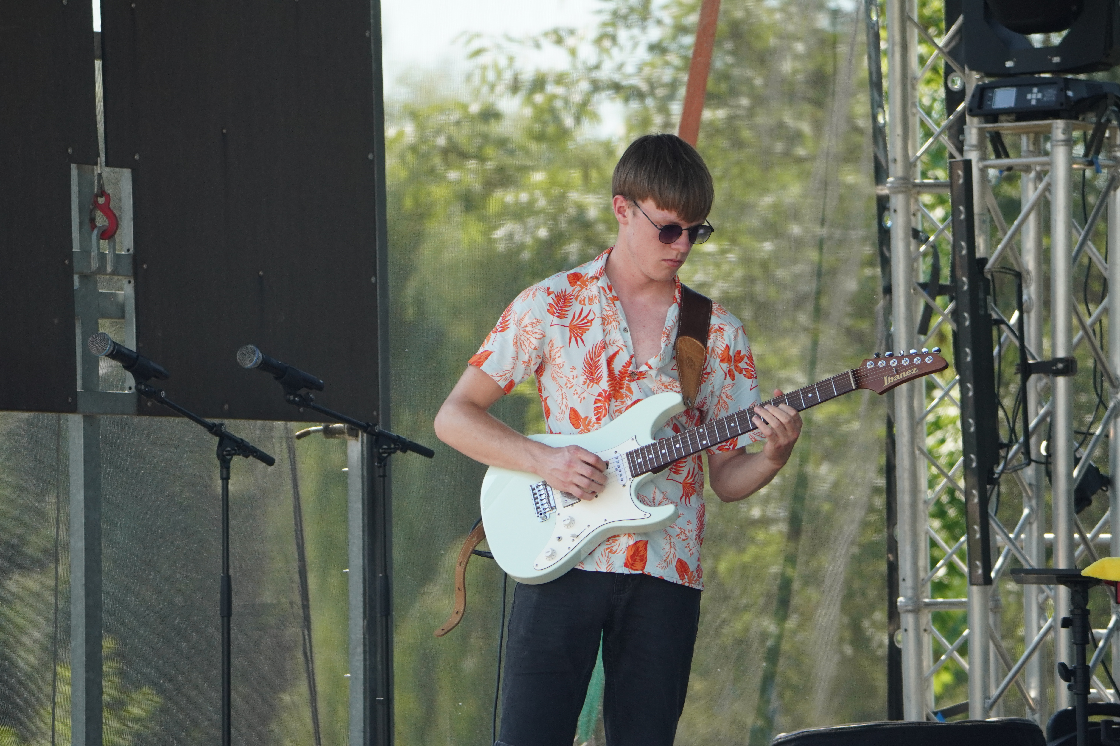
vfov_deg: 4.8
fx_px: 8913
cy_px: 373
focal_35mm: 286
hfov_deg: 7.2
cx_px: 560
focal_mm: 191
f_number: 5
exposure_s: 1/320
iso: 500
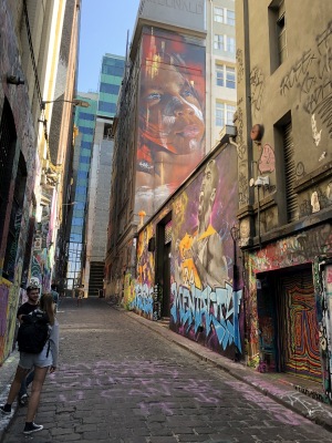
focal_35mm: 28
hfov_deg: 49.7
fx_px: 358
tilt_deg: +15.8
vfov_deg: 63.4
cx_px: 166
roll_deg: -2.1
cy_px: 222
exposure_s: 1/129
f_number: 1.8
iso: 20
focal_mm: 4
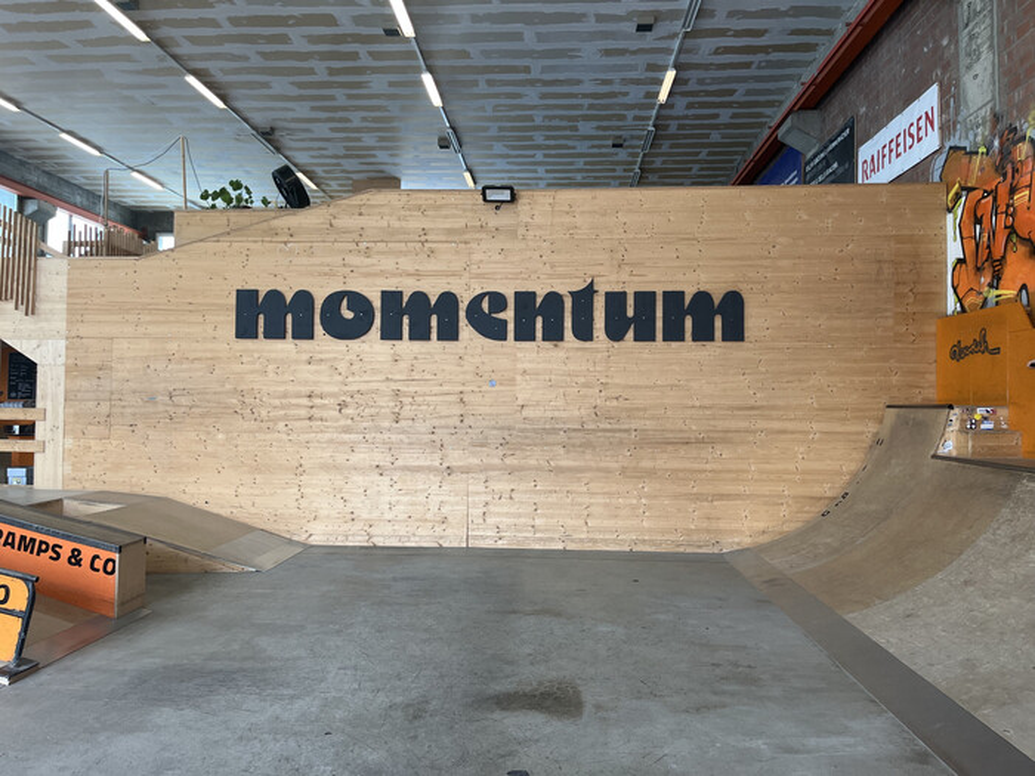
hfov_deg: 67.3
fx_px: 777
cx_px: 518
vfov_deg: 53.1
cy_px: 388
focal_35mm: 26
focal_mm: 5.1
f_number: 1.6
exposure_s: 1/121
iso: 125
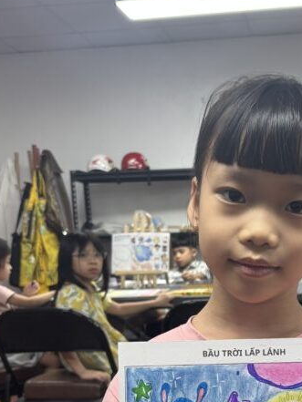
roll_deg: +2.8
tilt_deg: -6.4
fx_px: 686
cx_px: 259
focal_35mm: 59
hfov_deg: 24.3
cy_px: 325
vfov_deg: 31.8
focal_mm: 5.96
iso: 100
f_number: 1.6
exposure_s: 1/100
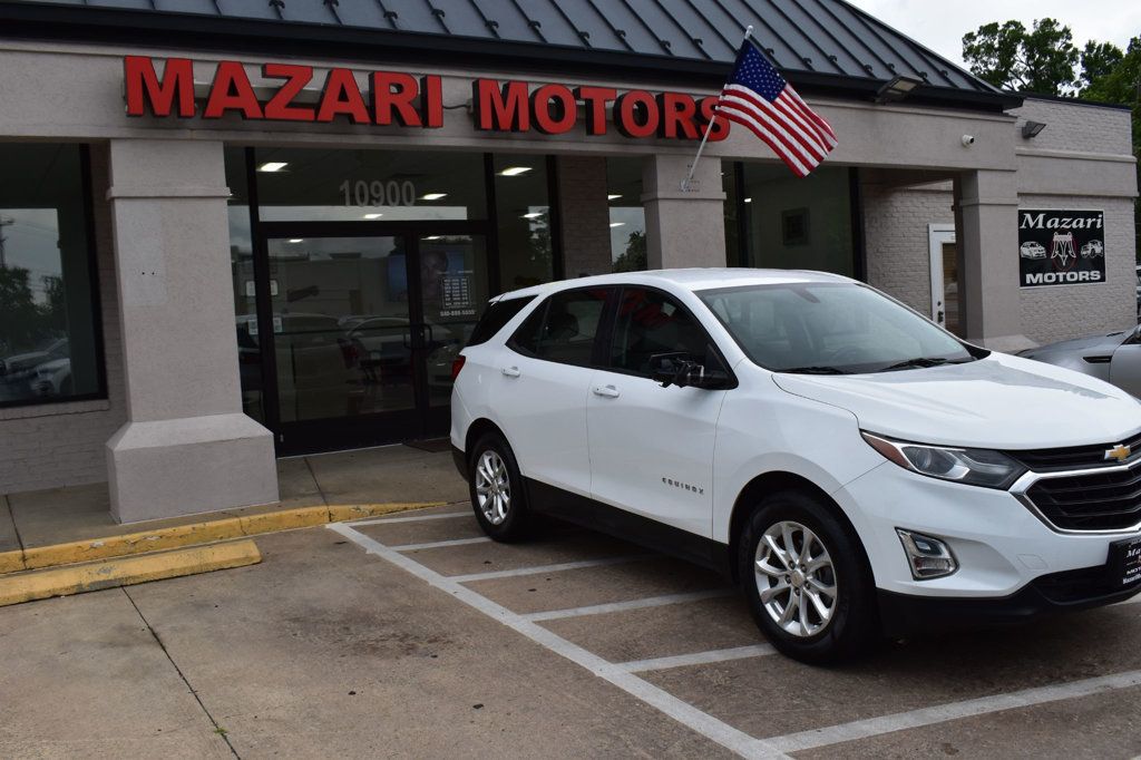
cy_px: 380
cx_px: 570
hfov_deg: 57.2
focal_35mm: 33
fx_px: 1046
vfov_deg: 39.9
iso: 400
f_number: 10
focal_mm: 22
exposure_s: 1/320
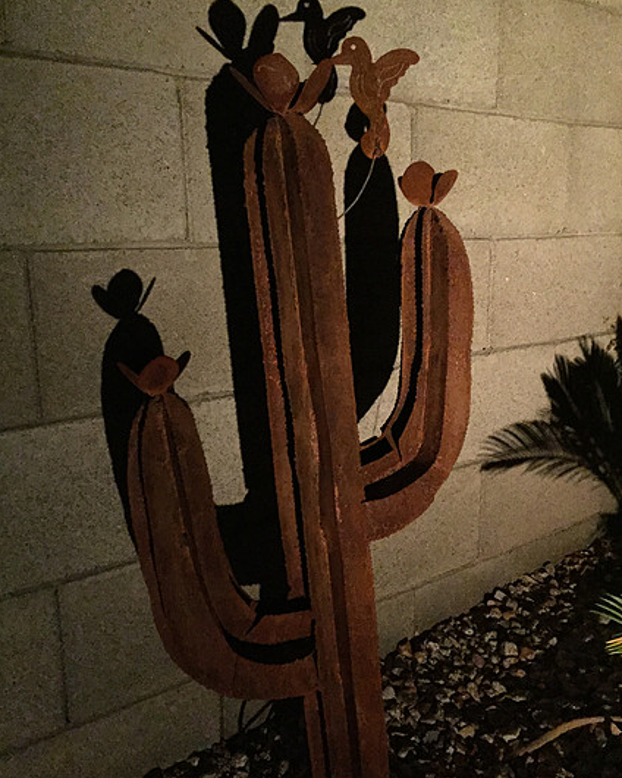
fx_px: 713
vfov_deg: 57.2
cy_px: 385
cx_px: 310
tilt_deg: -11.9
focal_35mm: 31
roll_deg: +0.7
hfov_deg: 47.1
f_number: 2.2
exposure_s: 1/15
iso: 2000
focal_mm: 4.15
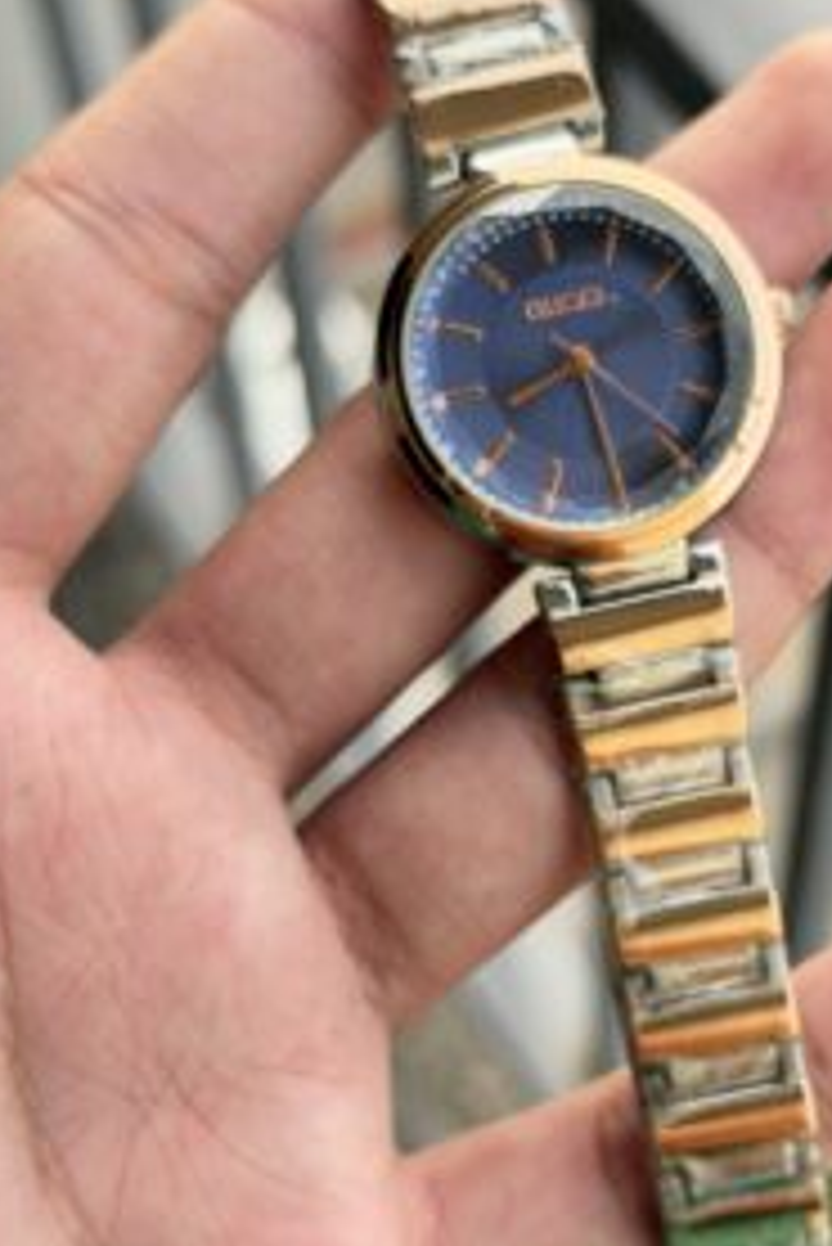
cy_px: 675
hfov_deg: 18.8
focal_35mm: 72
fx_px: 2493
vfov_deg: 28.0
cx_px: 616
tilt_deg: -59.7
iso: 80
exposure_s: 1/570
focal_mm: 6.76
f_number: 1.78
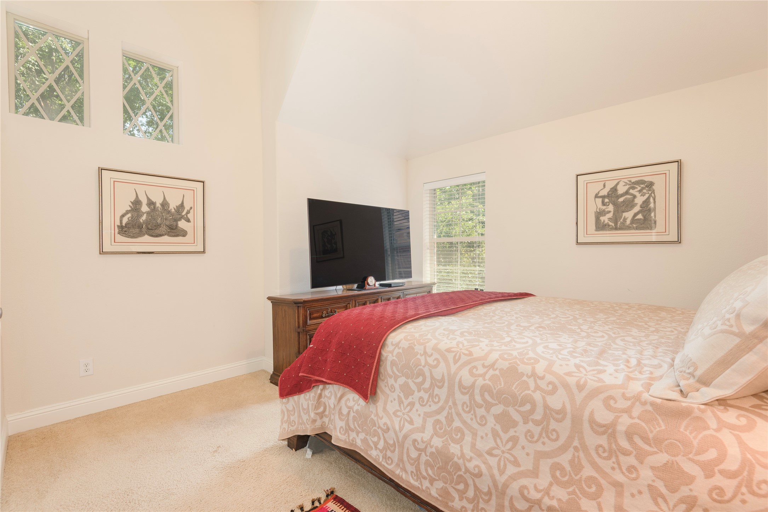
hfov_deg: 96.7
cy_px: 256
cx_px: 384
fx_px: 341
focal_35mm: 16
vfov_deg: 73.8
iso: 100
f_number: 7.1
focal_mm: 16
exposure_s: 1/1.67
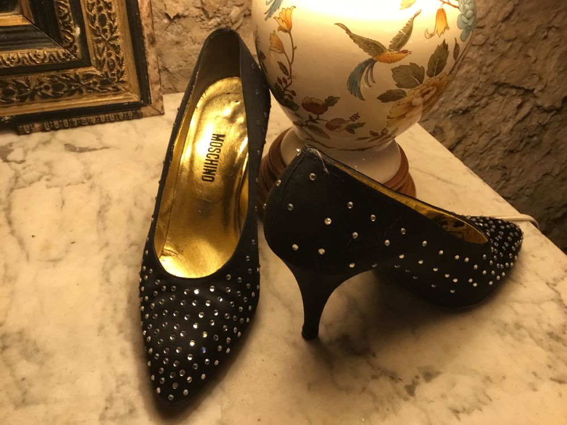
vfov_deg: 45.4
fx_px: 508
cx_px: 284
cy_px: 212
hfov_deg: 58.4
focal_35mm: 31
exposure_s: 1/33
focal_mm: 3.3
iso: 125
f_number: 2.4
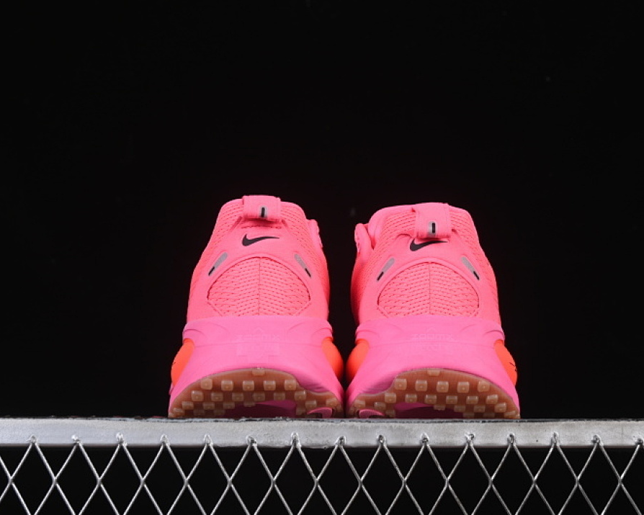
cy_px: 259
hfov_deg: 22.5
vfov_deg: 18.1
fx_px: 1620
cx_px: 352
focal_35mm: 85
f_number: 8
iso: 160
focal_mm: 50
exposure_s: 1/80
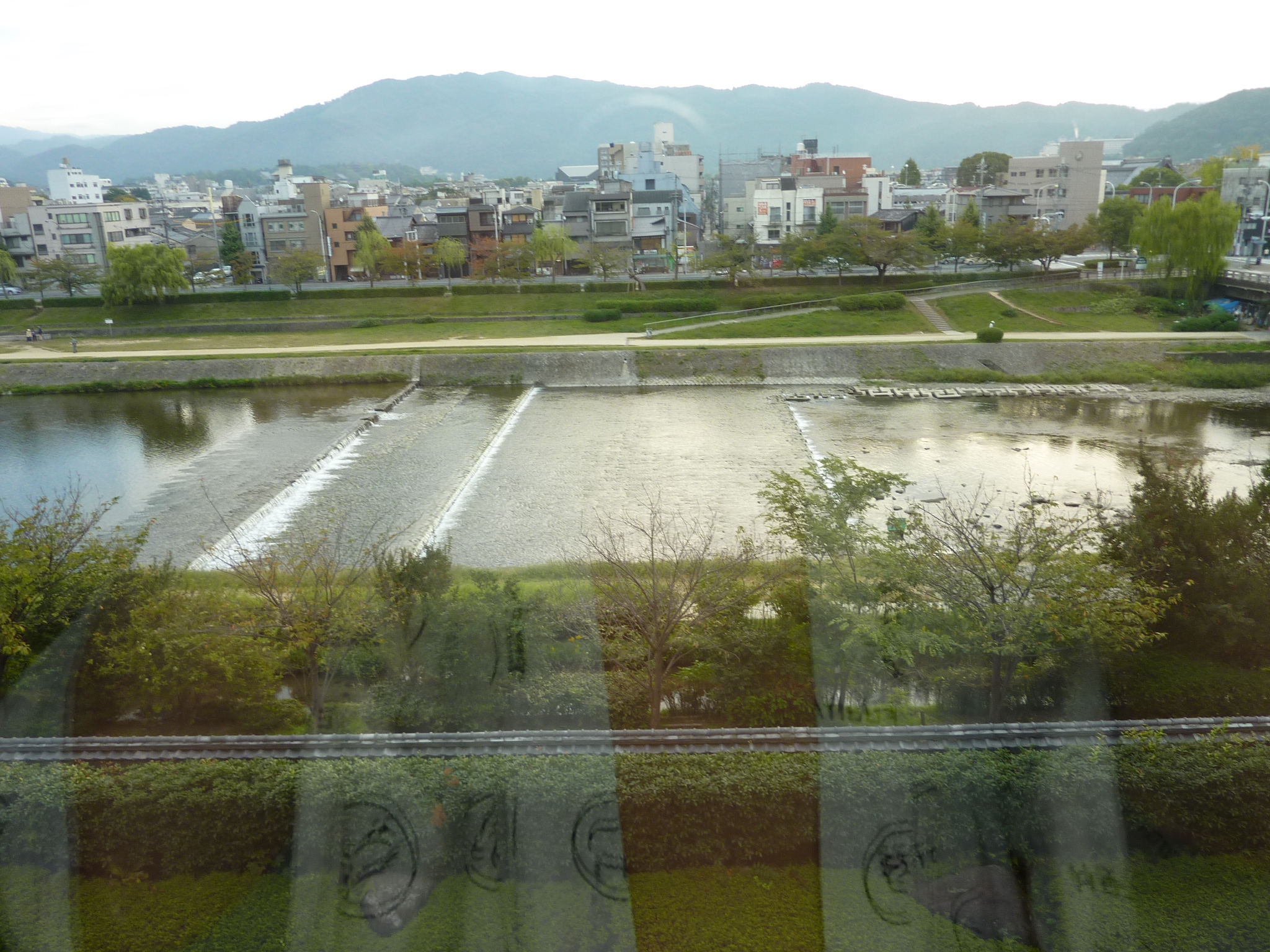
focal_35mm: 25
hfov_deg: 69.4
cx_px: 635
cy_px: 476
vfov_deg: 54.9
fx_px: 917
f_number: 3.3
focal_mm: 4.1
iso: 80
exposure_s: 1/80
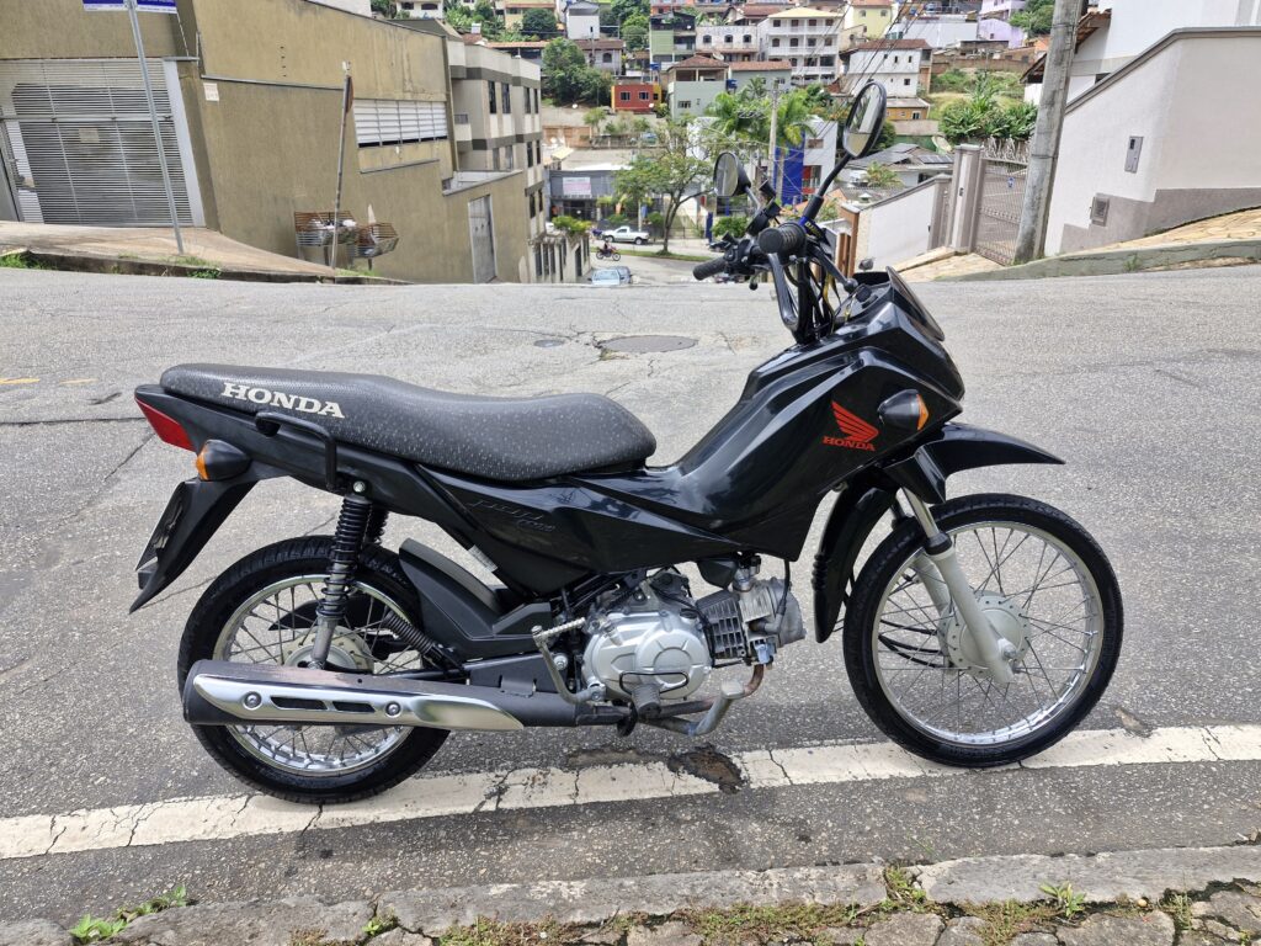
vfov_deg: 58.9
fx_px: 838
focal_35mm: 23
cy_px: 473
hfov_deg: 73.9
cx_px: 630
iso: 50
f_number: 1.8
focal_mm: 5.54
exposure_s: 1/868
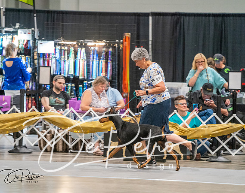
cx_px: 108
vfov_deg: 6.7
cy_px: 96
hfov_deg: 8.5
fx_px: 1654
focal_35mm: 229
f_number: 2.8
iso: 6400
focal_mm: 200
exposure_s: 1/250
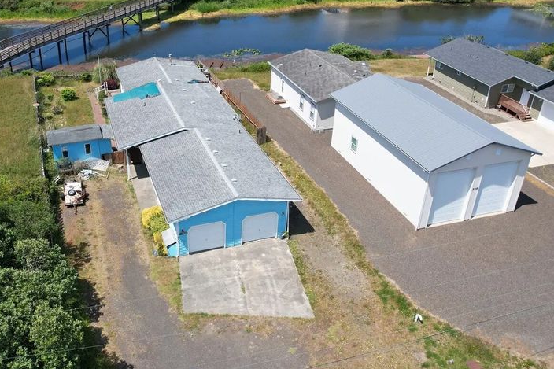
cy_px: 147
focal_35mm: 32
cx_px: 202
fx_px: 492
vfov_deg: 40.9
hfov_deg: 57.9
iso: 110
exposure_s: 1/1500
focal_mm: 8.38
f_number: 2.8
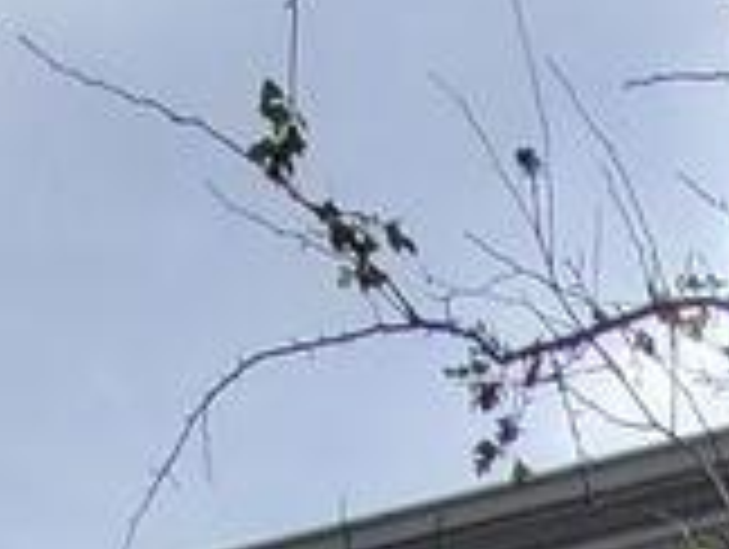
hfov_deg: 14.0
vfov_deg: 7.4
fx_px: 2594
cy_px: 2354
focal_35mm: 123
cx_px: 1364
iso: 50
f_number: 2.2
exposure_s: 1/1525
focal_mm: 2.2
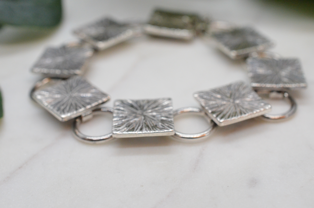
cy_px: 104
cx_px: 157
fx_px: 522
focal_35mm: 60
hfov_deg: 33.5
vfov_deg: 22.5
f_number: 8
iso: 4000
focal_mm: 40
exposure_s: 1/800
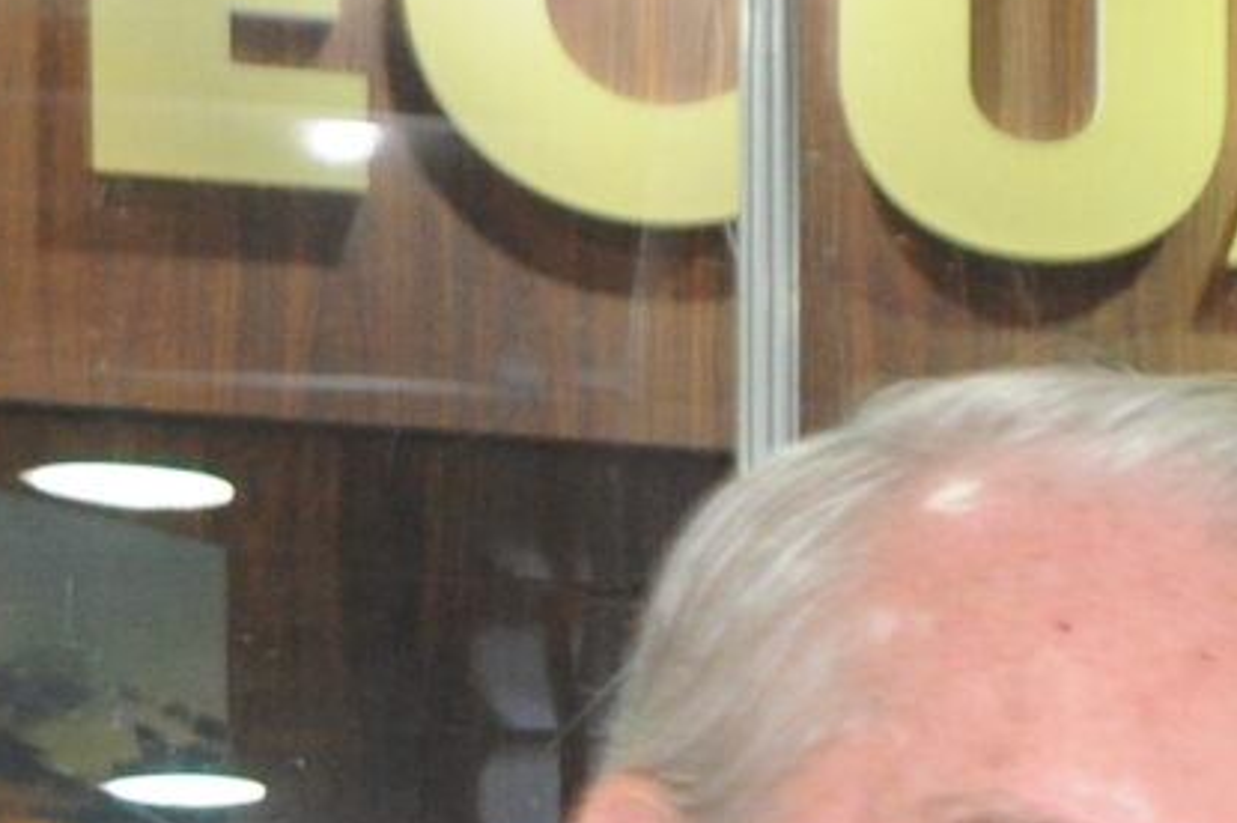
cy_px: 2248
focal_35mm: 185
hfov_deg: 10.0
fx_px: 6352
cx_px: 2775
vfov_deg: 6.8
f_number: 4
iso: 800
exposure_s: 1/60
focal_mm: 20
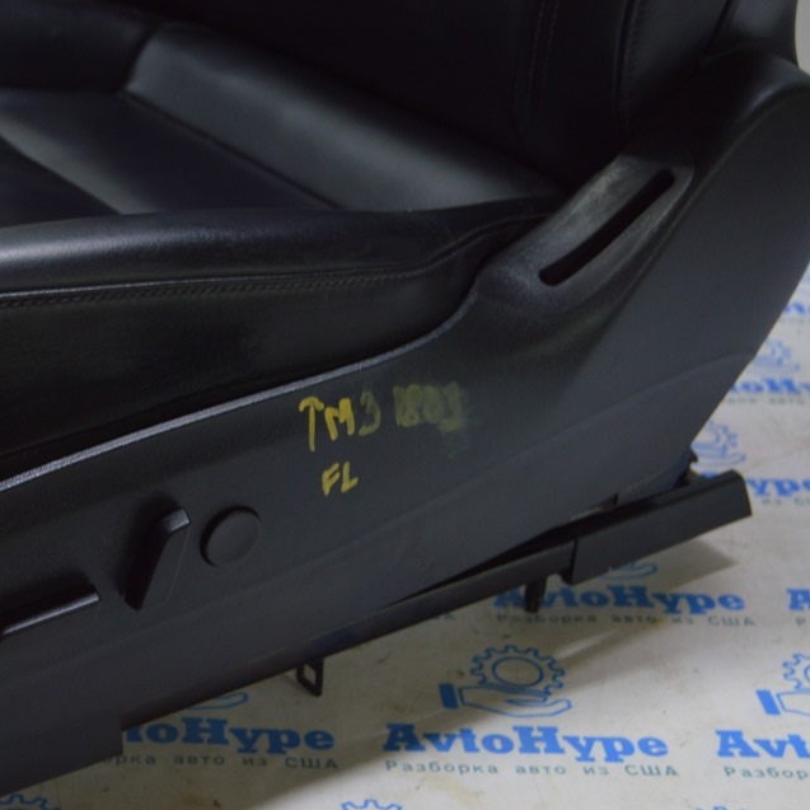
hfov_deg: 23.8
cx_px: 182
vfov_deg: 24.1
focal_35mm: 72
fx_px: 1898
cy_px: 419
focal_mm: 35
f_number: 5.6
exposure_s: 1/20
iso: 400
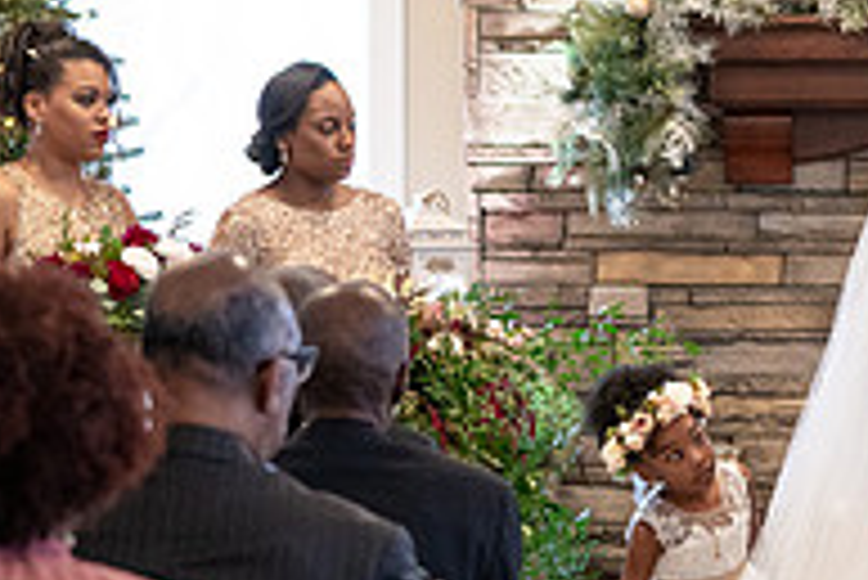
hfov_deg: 8.7
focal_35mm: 233
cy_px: 320
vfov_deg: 5.9
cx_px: 1107
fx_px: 5622
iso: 2000
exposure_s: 1/100
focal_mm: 70
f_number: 2.8
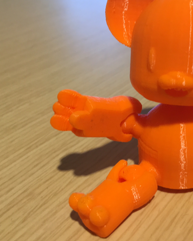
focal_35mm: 43
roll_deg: +1.0
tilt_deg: -30.1
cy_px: 111
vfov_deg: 42.9
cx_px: 167
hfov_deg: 33.4
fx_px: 307
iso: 125
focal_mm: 4.15
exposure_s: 1/30
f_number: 2.2
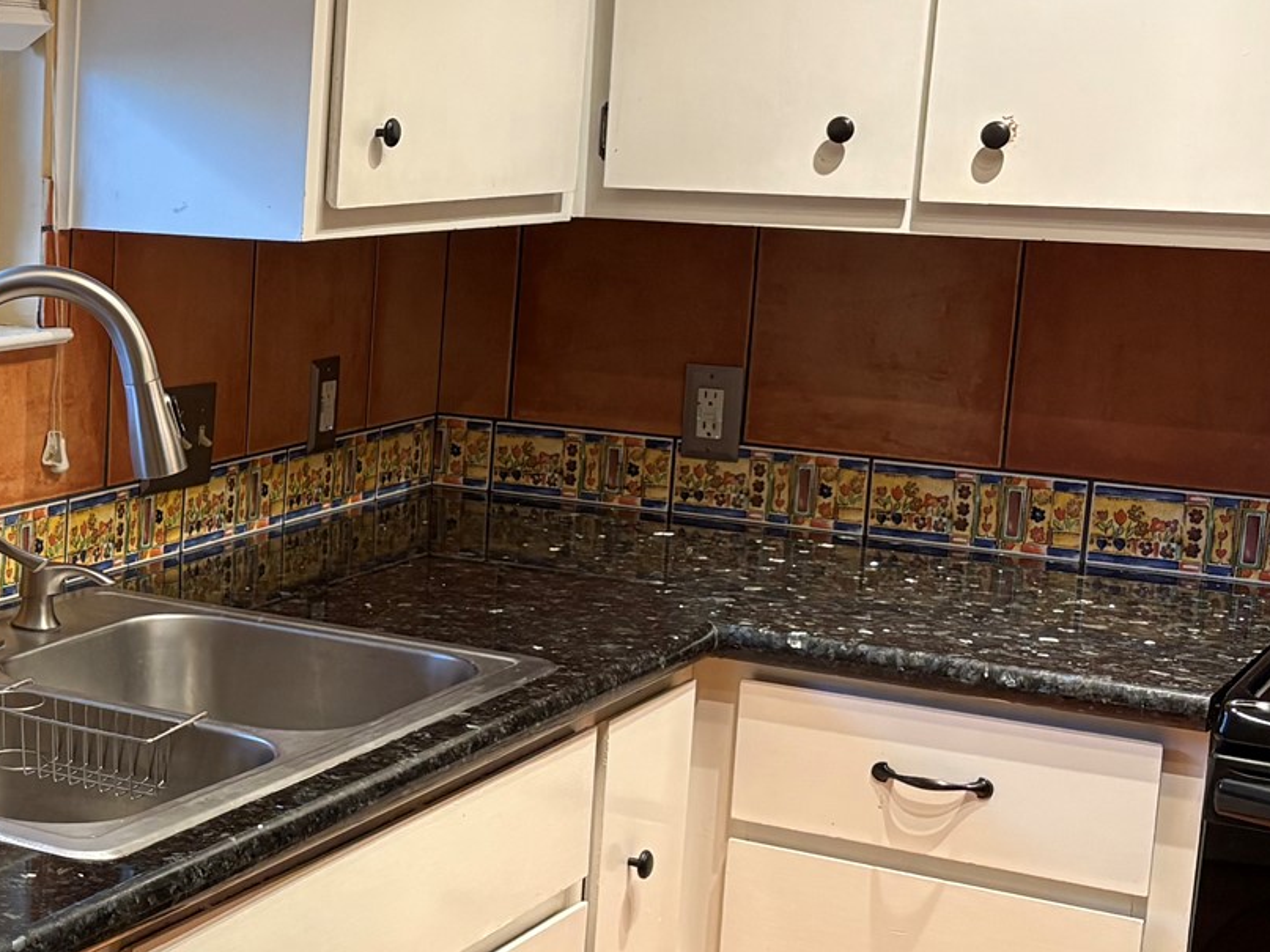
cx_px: -145
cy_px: 524
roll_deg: -1.3
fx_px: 2421
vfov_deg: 22.2
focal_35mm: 66
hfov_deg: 26.9
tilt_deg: -9.4
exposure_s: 1/60
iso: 160
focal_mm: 5.96
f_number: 1.6
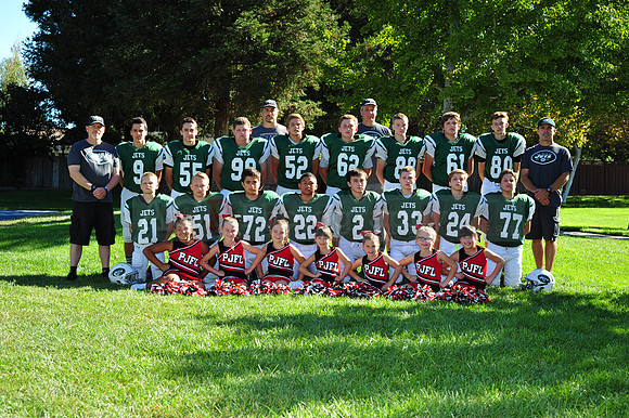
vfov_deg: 27.0
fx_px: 873
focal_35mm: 50
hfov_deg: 39.6
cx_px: 314
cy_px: 209
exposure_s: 1/500
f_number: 6.3
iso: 400
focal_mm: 50
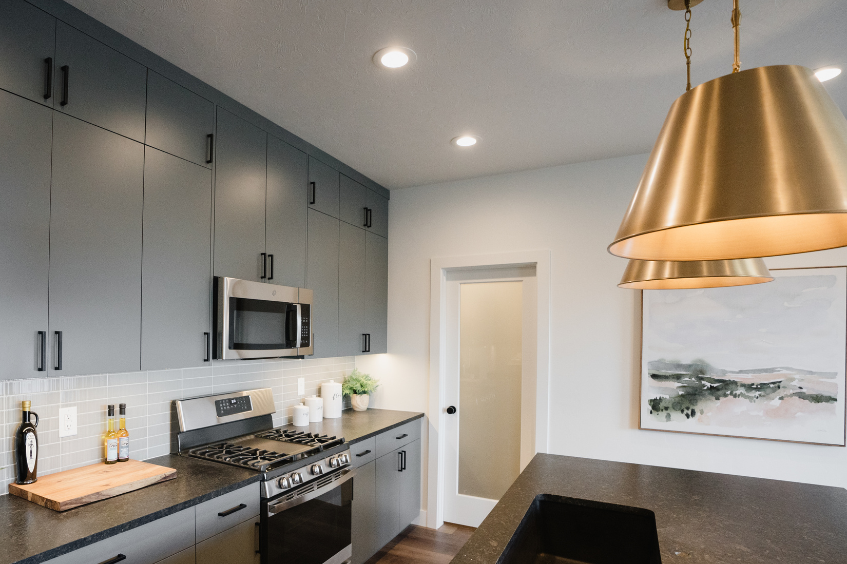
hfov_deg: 83.2
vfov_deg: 61.3
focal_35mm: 20
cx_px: 349
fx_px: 470
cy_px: 341
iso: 2000
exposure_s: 1/320
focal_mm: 16
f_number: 4
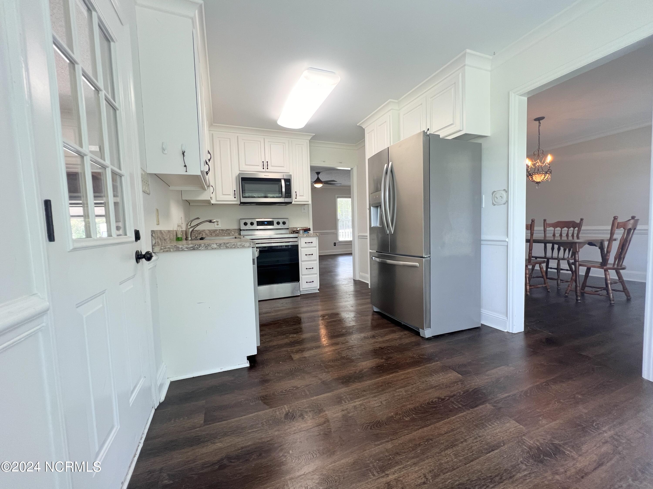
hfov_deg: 106.2
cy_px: 244
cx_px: 326
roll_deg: +2.9
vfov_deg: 89.9
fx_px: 245
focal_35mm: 13
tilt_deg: -4.3
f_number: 1.8
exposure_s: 1/120
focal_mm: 1.57
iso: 160
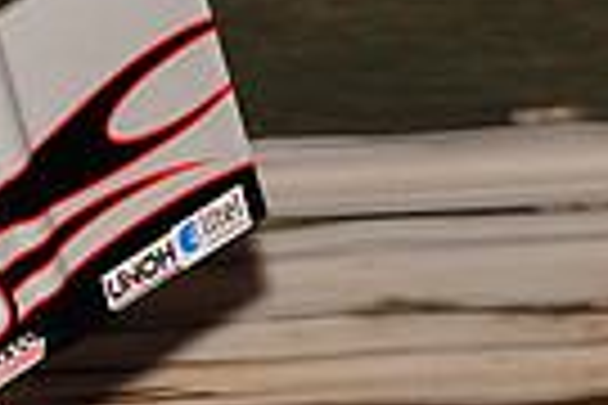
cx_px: -518
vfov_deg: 2.7
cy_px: 508
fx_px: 8697
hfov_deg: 4.0
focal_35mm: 515
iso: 500
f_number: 5.6
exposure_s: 1/250
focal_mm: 120
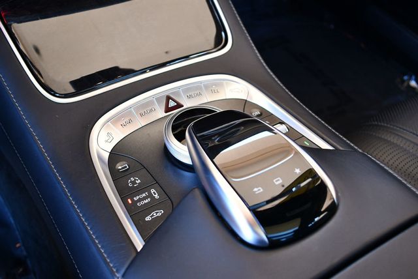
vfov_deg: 36.9
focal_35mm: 36
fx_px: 418
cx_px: 209
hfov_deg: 53.1
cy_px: 140
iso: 800
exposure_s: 1/125
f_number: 3.5
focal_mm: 18
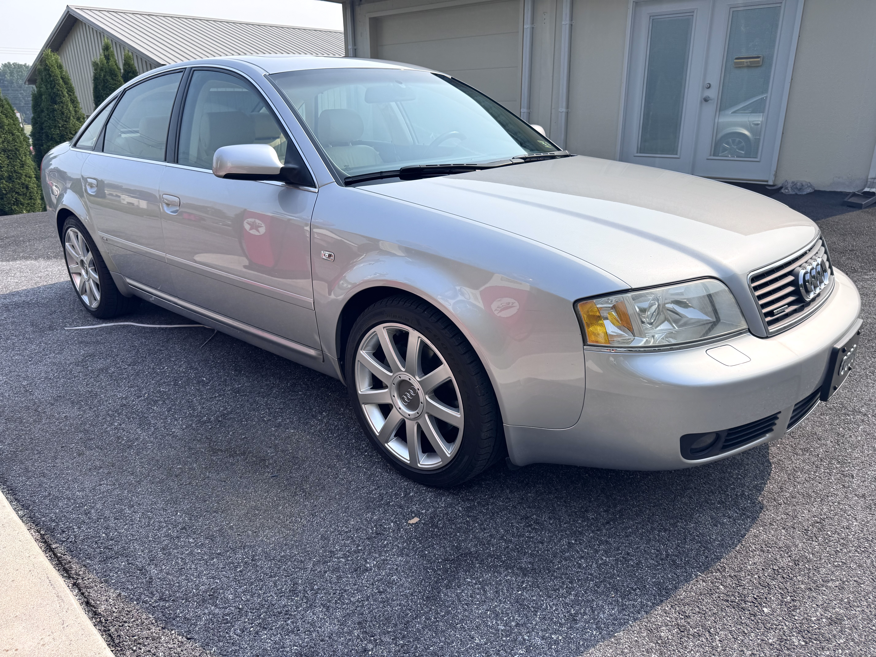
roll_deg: +1.3
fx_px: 607
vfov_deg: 56.8
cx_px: 438
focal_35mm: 24
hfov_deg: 71.6
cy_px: 328
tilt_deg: -19.7
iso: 80
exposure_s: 1/3247
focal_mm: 6.76
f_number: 1.78
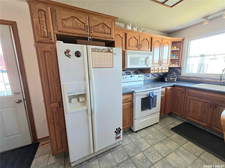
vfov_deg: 89.9
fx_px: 84
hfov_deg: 106.2
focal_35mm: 13
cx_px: 112
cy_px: 84
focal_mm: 2.2
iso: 250
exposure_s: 1/120
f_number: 1.9
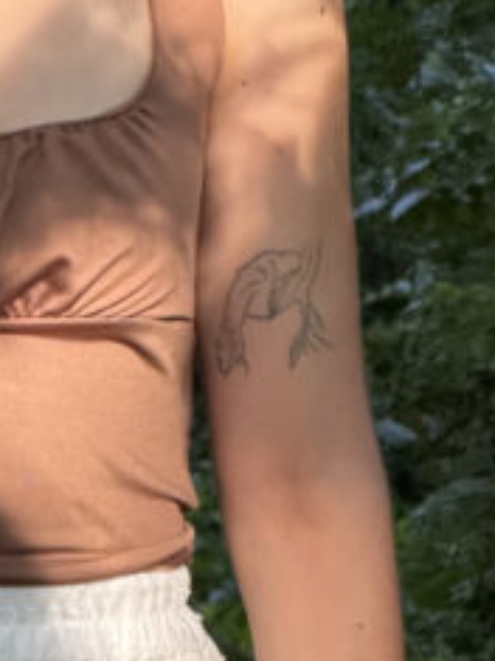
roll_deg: -0.1
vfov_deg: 6.9
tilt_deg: -8.3
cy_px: 803
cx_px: -135
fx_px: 5420
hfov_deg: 5.2
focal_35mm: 284
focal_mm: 16.89
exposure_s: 1/121
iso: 320
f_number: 2.8
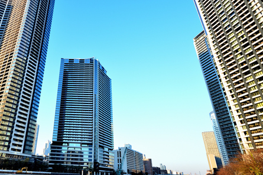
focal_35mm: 23
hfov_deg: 72.7
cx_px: 78
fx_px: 168
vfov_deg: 55.0
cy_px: 90
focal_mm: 16
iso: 320
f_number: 10
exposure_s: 1/100
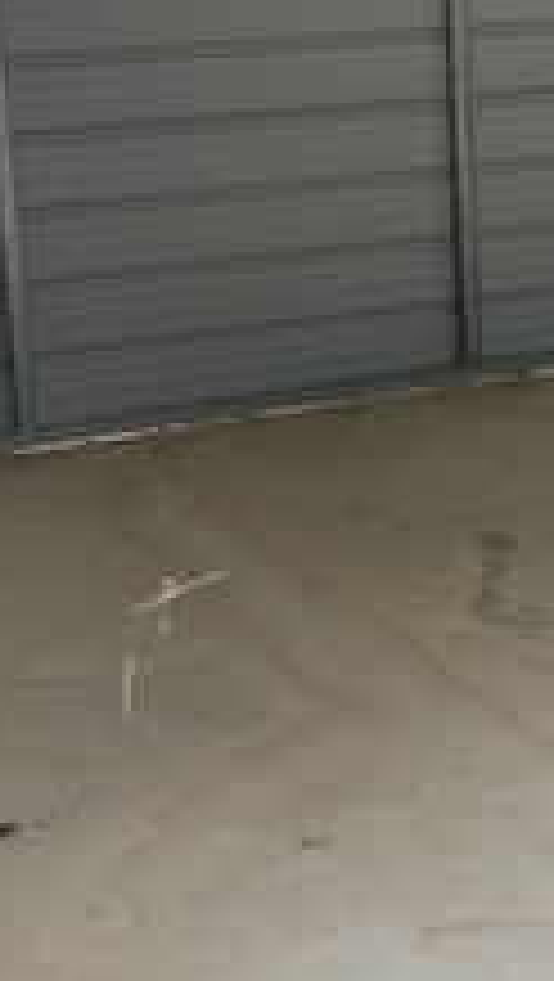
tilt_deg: -10.4
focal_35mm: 83
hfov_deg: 14.5
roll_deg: +5.1
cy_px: 351
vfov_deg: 25.5
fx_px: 2163
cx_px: 482
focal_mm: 4.25
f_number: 1.8
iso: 40
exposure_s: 1/121
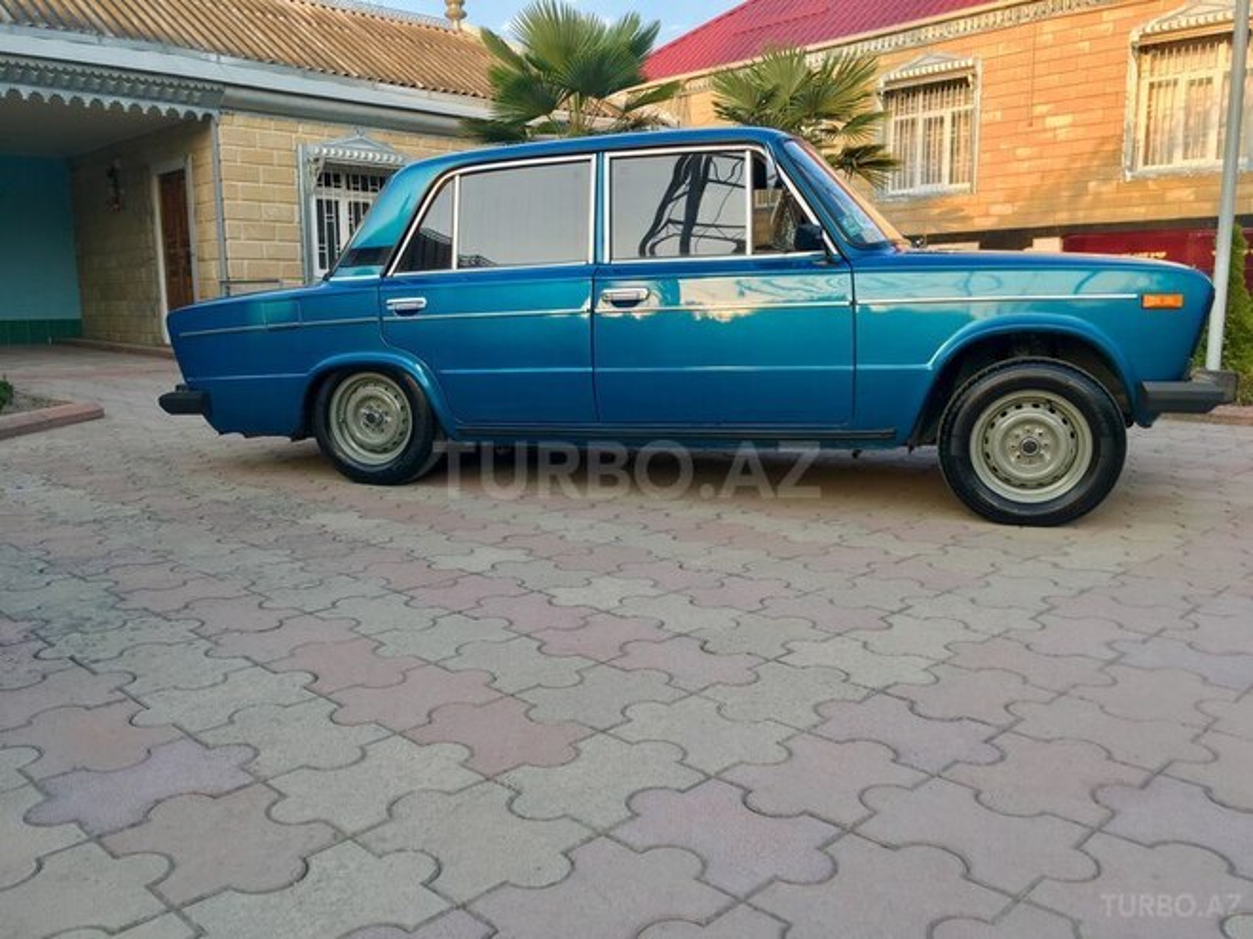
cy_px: 470
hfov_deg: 61.7
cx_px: 626
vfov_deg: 48.2
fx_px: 1050
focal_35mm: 29
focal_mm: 4.15
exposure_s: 1/100
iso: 25
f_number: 2.2
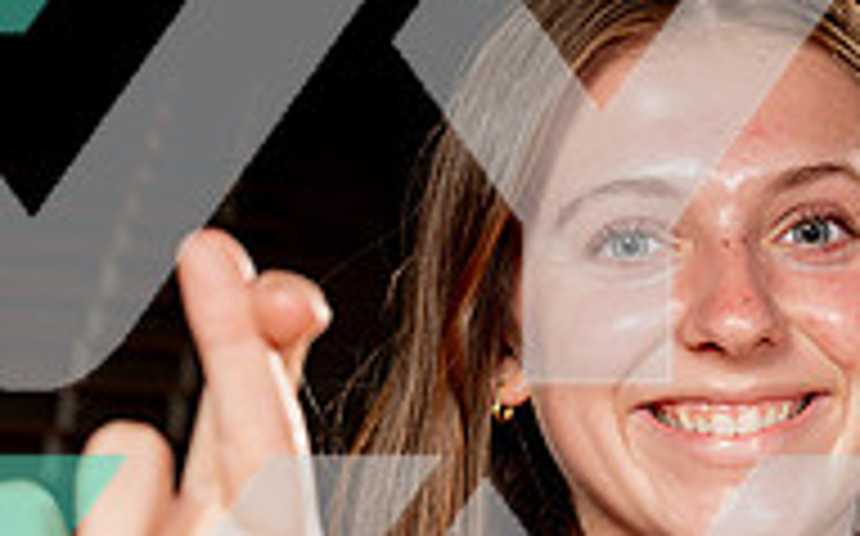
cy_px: 696
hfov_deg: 11.0
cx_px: 801
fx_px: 4426
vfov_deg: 6.9
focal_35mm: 189
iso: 100
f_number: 8
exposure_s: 1/250
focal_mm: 61
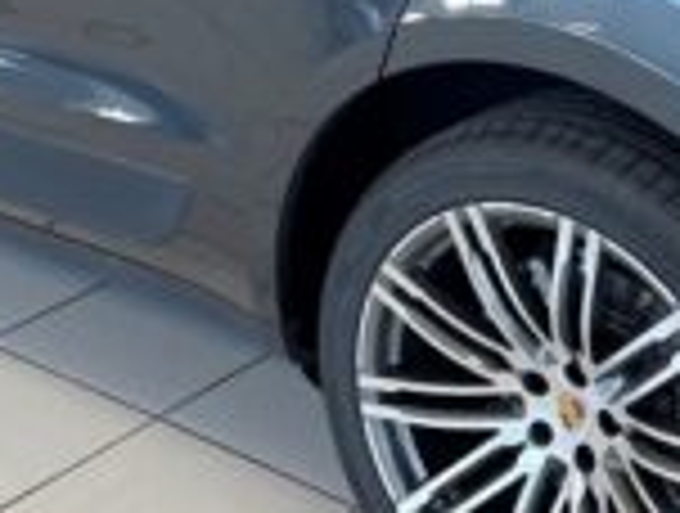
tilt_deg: -19.2
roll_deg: +1.1
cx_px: 432
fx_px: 2028
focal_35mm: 103
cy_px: 18
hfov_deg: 19.0
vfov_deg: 14.2
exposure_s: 1/107
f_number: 1.6
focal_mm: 4.2
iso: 125
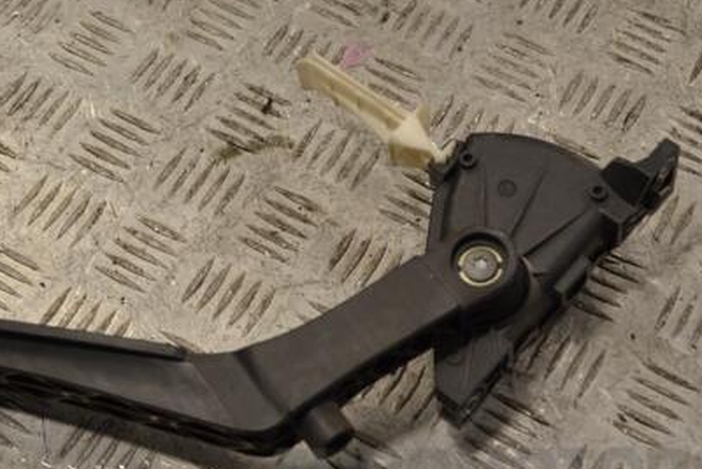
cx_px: 240
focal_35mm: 79
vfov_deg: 17.3
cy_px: 241
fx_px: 1536
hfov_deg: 25.6
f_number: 5.6
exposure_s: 1/125
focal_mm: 35
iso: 320
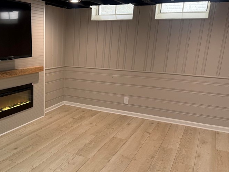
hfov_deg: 48.2
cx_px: 57
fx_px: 245
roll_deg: -1.4
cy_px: 104
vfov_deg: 38.5
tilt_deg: -15.4
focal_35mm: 37
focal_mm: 6.76
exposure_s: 1/60
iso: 125
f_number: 1.78
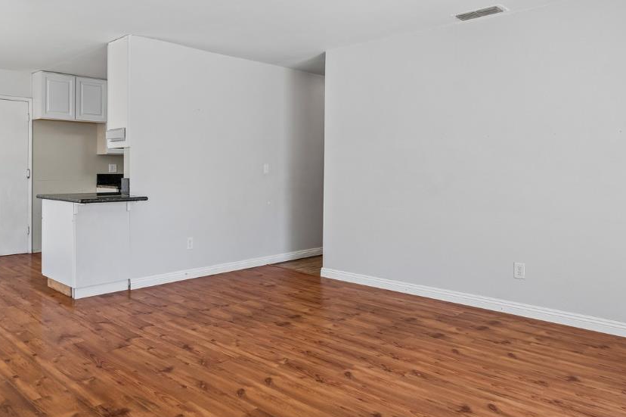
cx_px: 270
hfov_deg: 63.4
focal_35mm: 29
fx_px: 504
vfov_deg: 44.7
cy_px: 172
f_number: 8
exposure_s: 1/5
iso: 100
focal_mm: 16
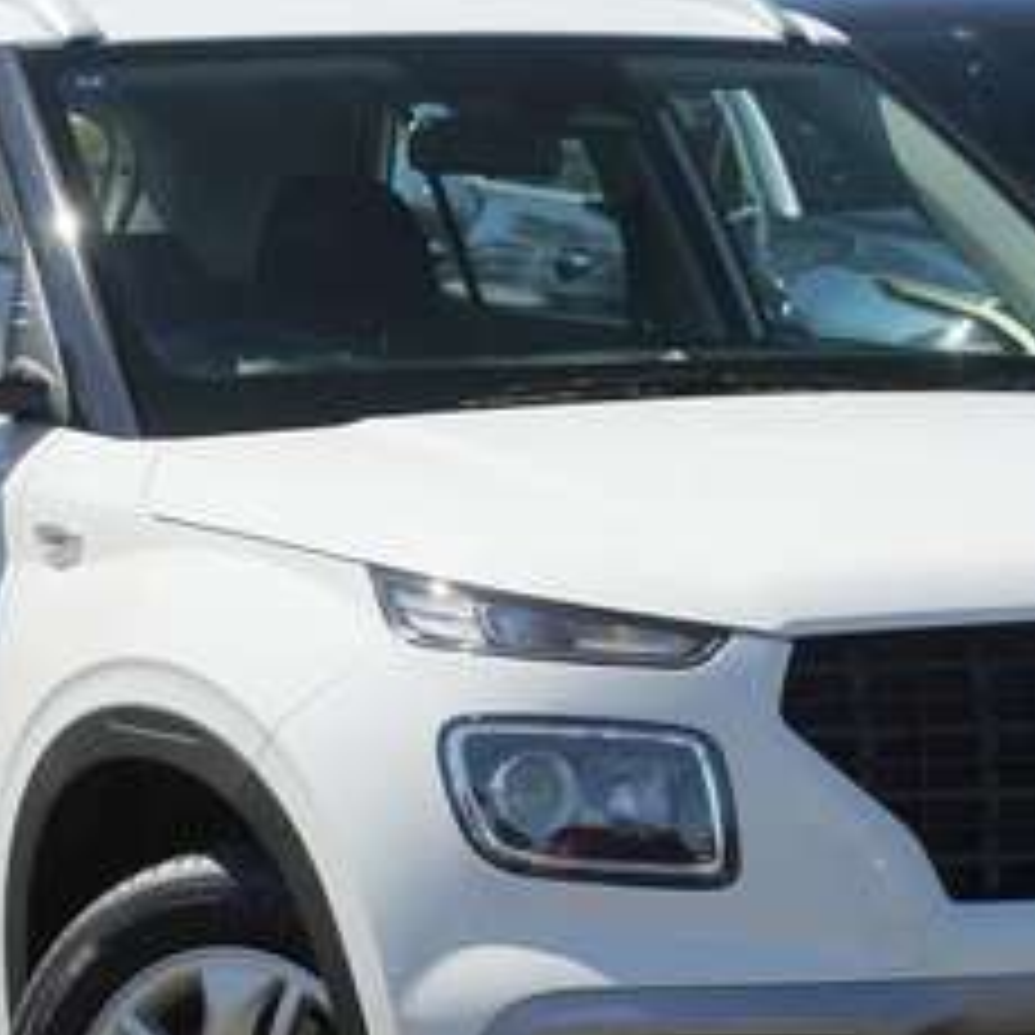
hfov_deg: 7.5
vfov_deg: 7.5
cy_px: 644
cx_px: 441
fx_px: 7882
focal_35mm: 233
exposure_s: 1/2000
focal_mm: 105
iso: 1000
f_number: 7.1
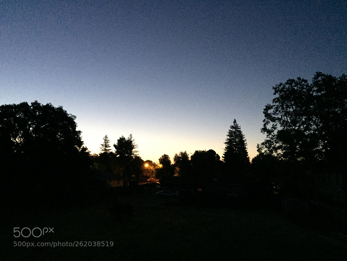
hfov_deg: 61.7
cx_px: 174
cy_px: 130
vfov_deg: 48.2
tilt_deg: +8.3
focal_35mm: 29
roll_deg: -0.8
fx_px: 291
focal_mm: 4.15
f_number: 2.2
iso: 400
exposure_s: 1/15
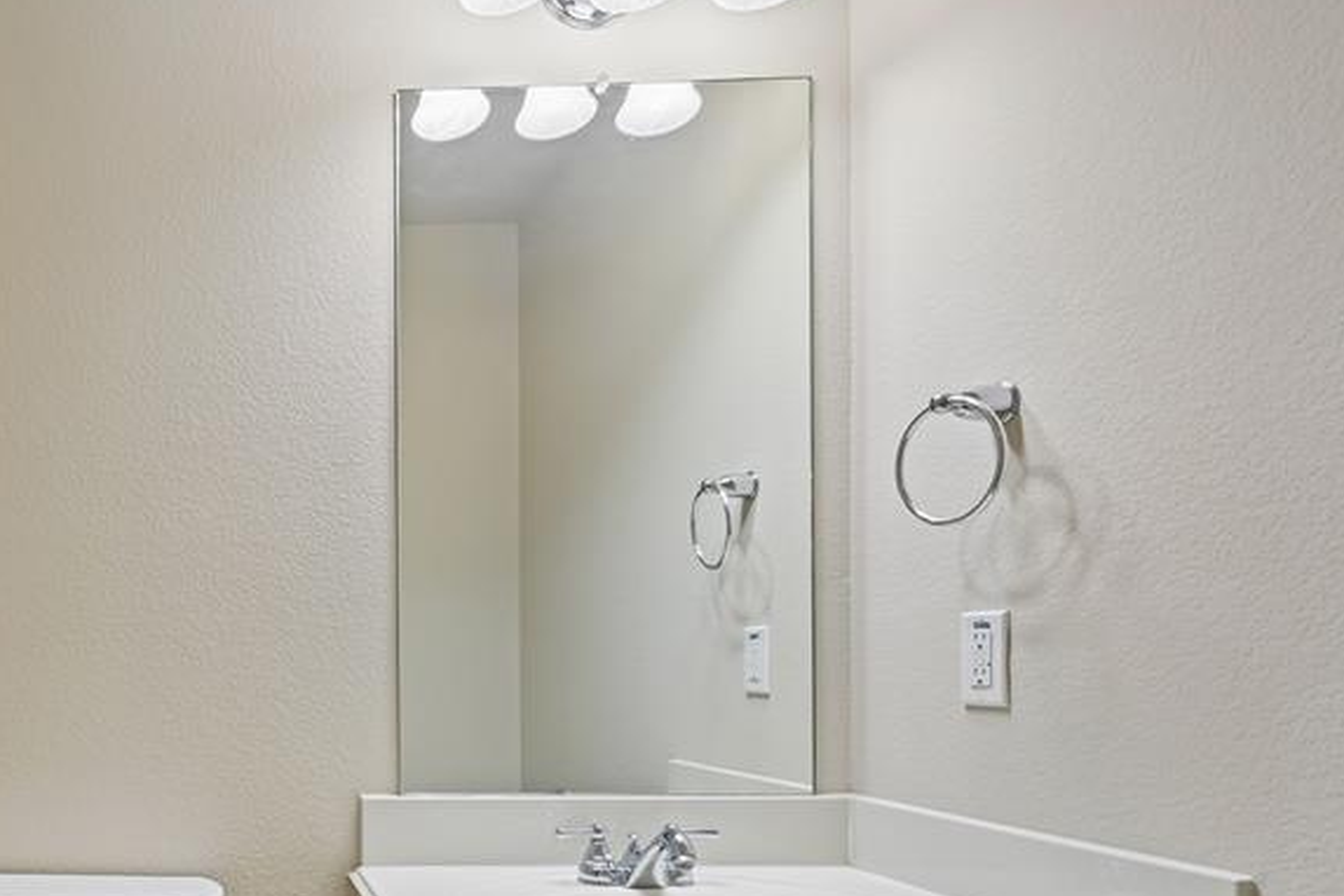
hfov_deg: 61.5
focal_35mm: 25
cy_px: 659
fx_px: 933
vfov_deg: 49.5
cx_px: 162
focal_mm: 14
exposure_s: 1/25
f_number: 9
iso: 250
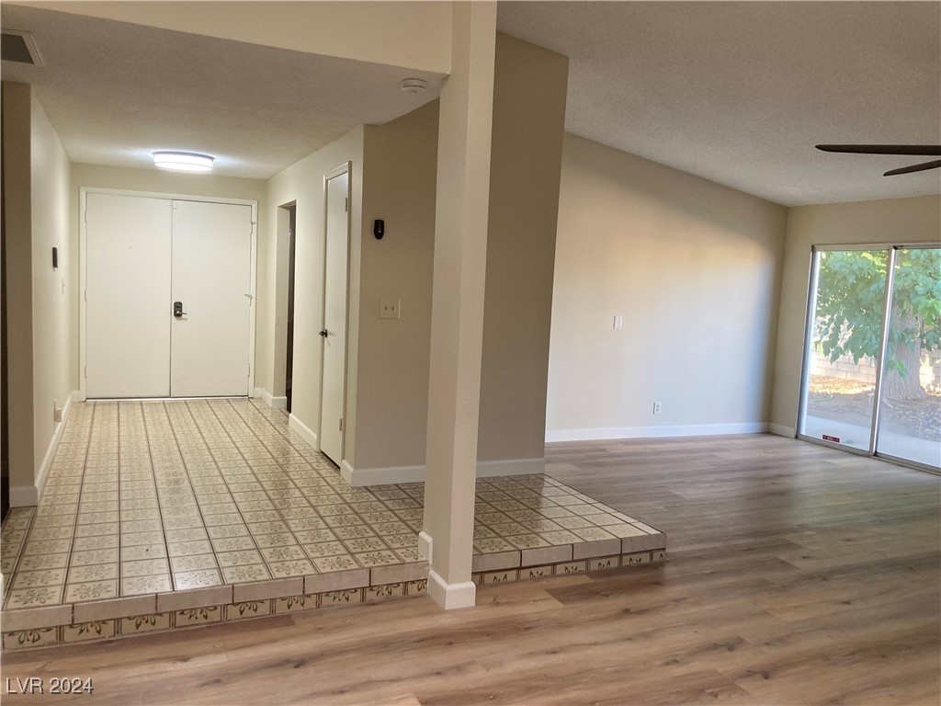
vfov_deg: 49.7
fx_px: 761
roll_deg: -2.5
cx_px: 470
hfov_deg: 63.4
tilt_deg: -4.1
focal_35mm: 28
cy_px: 353
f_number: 1.8
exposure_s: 1/60
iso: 100
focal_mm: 3.99
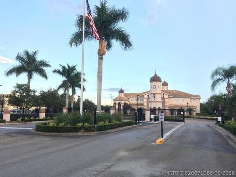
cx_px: 118
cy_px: 88
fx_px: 198
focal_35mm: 29
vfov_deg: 48.2
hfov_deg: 61.7
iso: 25
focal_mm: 4.15
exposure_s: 1/120
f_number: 2.2
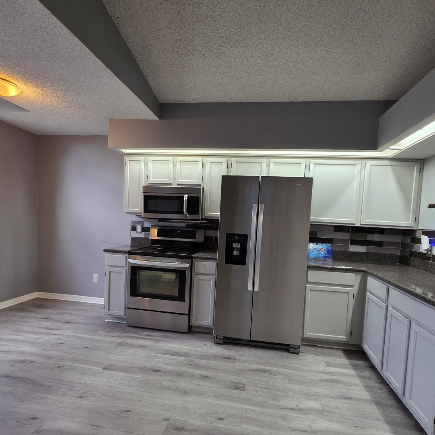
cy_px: 232
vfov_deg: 83.9
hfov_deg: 83.9
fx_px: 242
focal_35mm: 17
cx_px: 225
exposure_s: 1/60
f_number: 1.9
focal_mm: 2.2
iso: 160
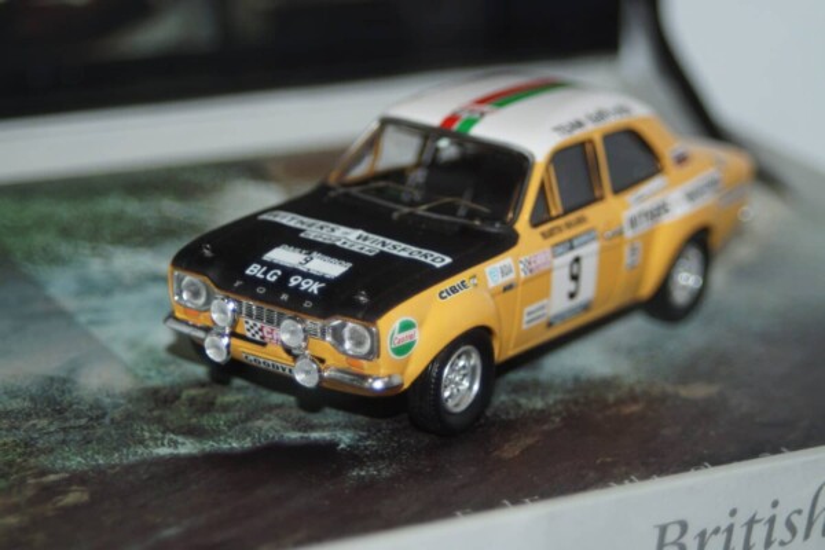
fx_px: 2750
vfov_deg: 11.4
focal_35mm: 120
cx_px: 412
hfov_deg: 17.1
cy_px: 275
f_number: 5.6
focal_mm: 80
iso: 200
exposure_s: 1/60
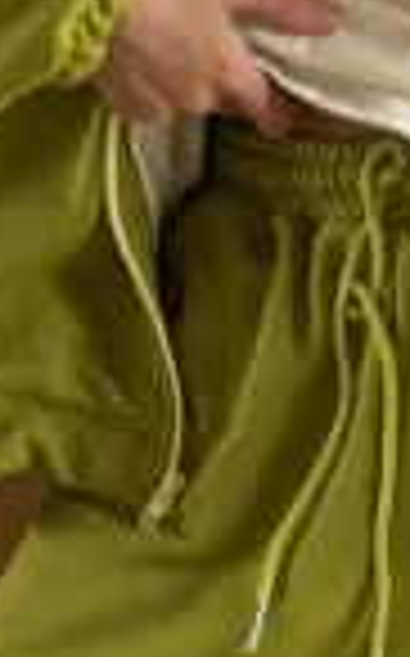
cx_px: 518
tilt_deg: -8.7
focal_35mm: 233
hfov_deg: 5.6
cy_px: -443
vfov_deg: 8.7
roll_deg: +0.0
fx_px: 4174
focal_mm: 6.76
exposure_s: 1/106
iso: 100
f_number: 1.78
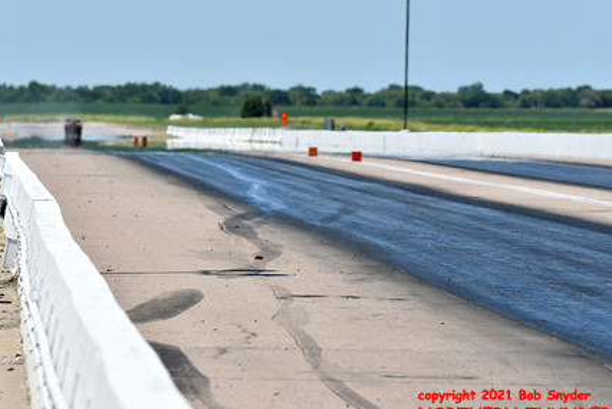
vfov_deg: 3.9
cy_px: 215
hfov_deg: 5.8
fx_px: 5990
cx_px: 286
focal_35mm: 352
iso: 160
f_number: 5.6
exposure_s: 1/1250
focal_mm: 200
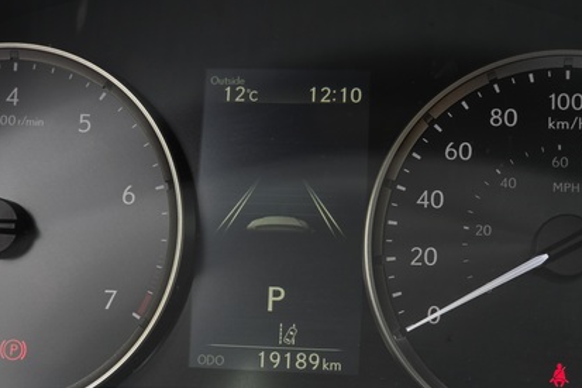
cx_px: 293
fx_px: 1180
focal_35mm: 73
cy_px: 215
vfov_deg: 18.7
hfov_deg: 27.7
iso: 40
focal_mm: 7
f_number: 2.4
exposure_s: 1/100
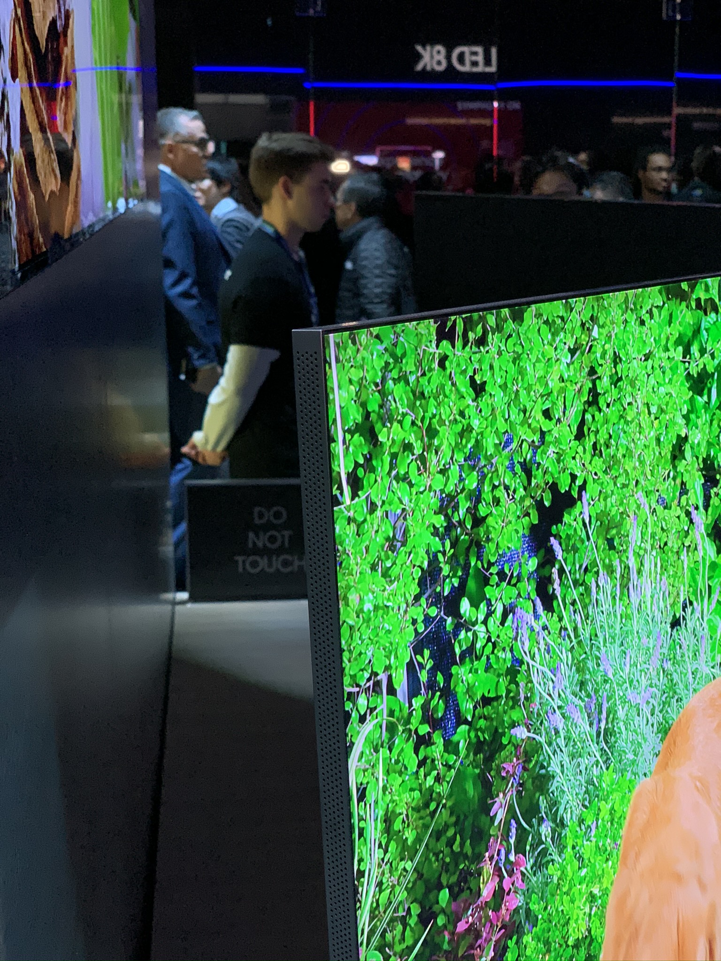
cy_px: 480
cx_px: 360
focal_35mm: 52
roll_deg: +0.8
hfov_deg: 28.0
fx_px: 1444
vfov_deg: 36.8
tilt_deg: -11.1
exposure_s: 1/60
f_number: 2.4
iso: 160
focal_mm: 6
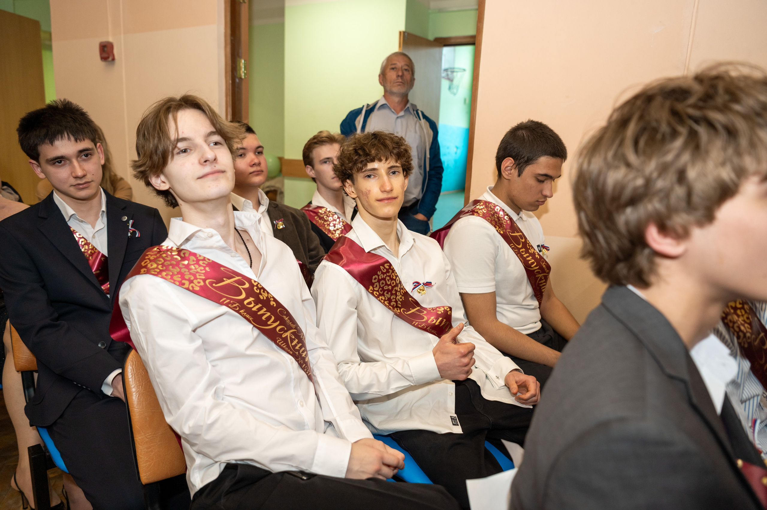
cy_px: 255
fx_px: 511
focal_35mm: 24
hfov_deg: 73.8
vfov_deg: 53.1
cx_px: 384
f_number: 2.8
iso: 500
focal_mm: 24
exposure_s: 1/200
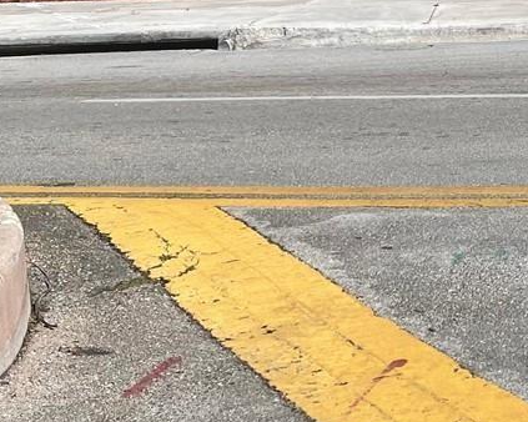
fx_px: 1499
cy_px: -112
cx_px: 770
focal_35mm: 96
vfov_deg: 15.3
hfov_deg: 18.0
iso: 32
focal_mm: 5.1
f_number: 1.6
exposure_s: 1/4049
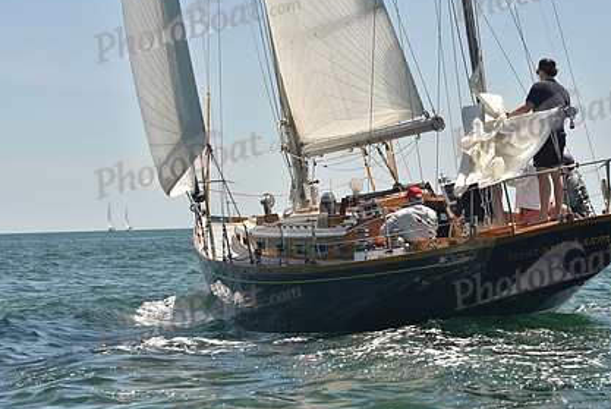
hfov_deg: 15.5
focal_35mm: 132
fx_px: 2243
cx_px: 378
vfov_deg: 10.4
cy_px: 216
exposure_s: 1/800
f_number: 5
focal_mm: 95
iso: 250
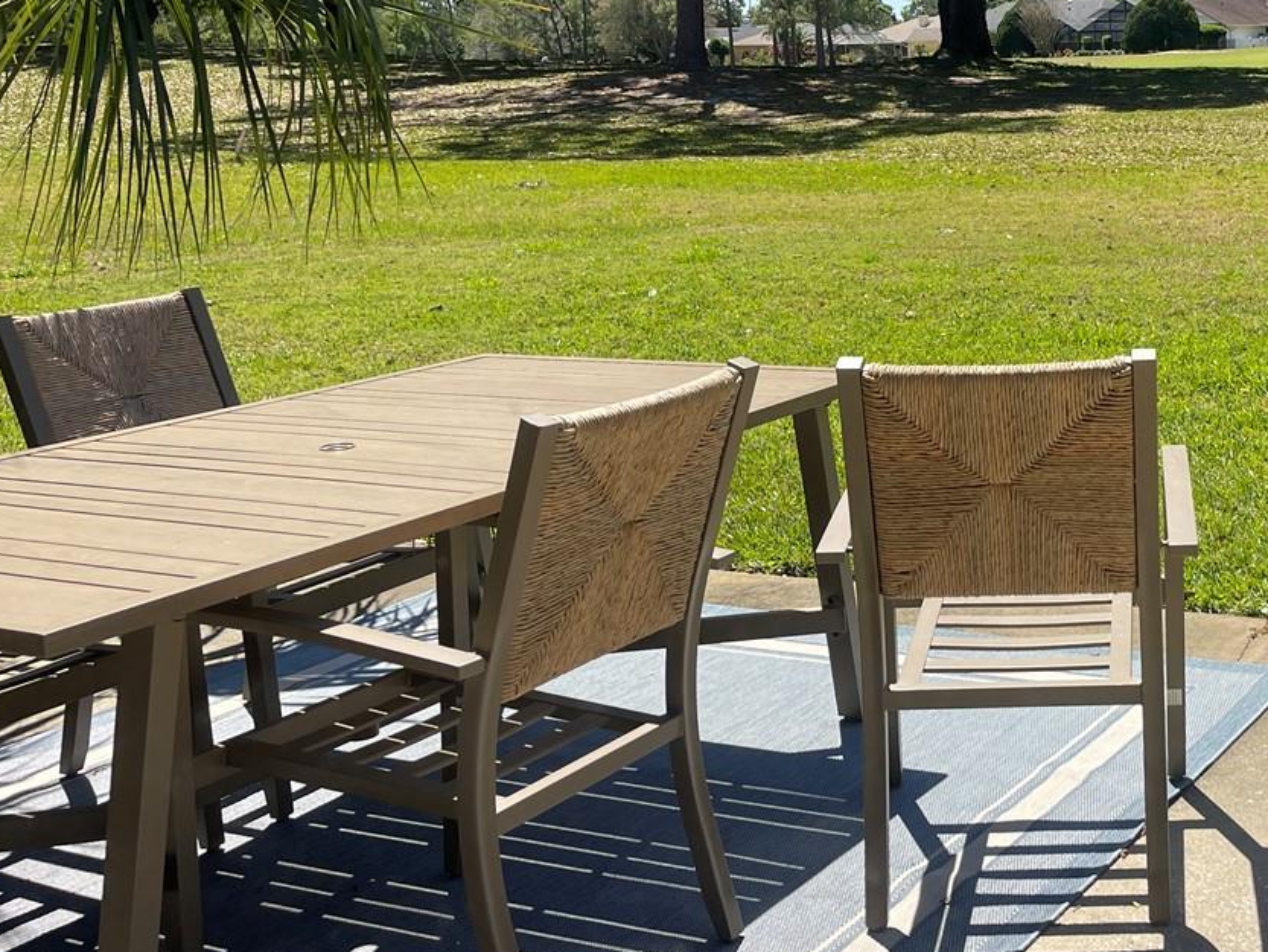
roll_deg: +1.6
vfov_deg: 30.0
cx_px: 1098
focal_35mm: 48
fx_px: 1759
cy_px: 305
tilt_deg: -9.2
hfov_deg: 37.5
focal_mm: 5.1
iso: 32
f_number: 1.6
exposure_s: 1/1493
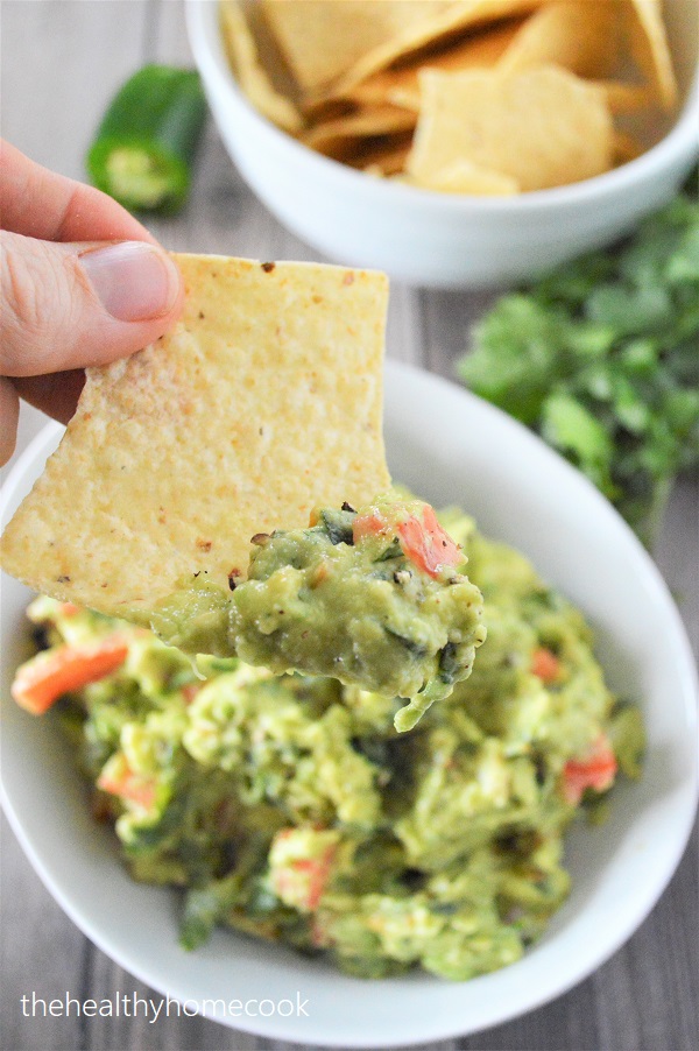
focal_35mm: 44
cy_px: 526
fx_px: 1269
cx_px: 350
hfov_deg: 30.8
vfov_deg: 45.0
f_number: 4.5
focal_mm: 29
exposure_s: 1/400
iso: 3200
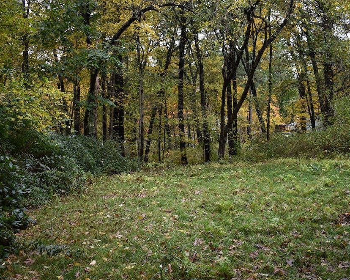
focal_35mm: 37
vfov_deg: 40.5
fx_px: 379
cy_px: 144
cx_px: 186
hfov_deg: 49.6
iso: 400
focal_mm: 21
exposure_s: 1/250
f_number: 4
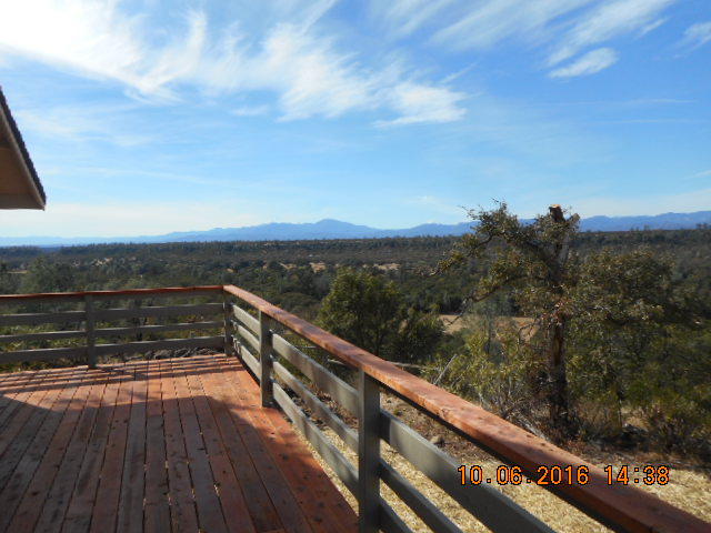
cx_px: 356
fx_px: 513
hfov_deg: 69.4
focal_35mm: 25
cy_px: 266
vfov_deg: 54.9
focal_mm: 4.5
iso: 80
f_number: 3.7
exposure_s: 1/800
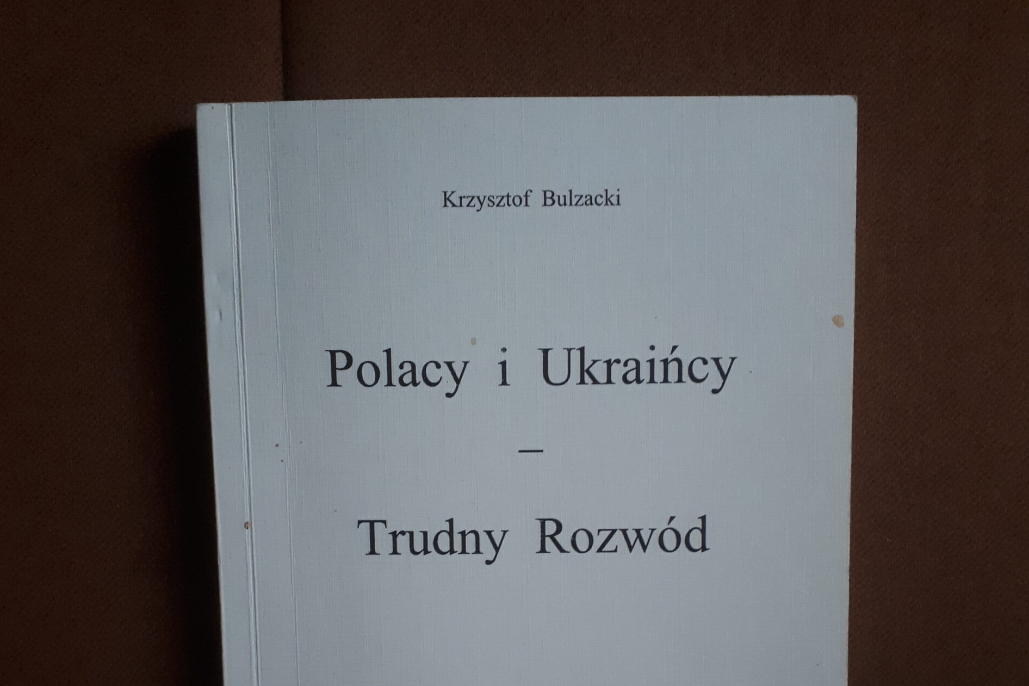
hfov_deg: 50.7
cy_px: 533
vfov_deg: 34.2
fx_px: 1086
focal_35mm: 38
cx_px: 512
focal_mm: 3.6
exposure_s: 1/17
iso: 250
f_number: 1.9
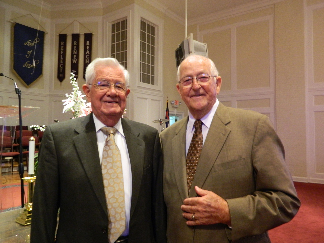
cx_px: 162
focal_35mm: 28
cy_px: 122
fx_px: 262
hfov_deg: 63.4
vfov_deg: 49.7
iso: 400
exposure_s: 1/20
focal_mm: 5.1
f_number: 3.2
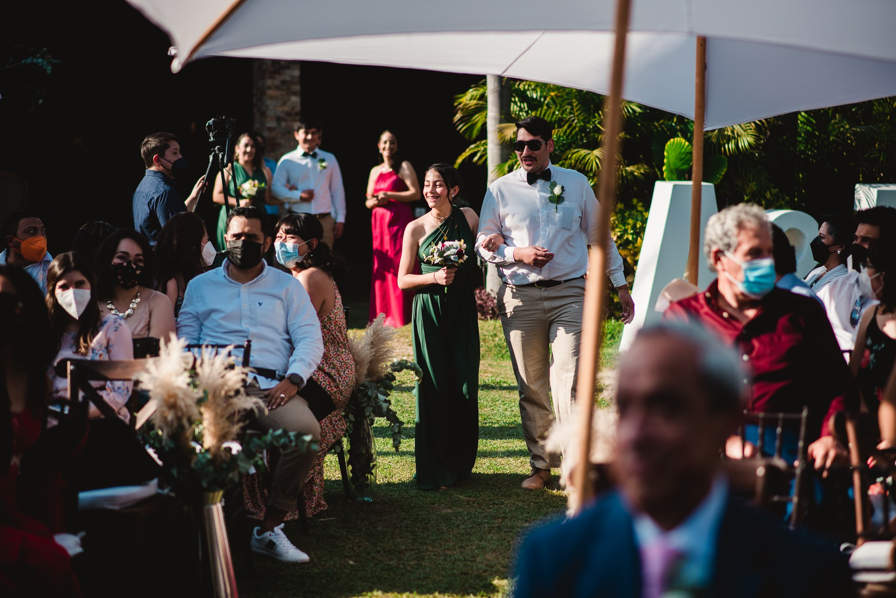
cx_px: 448
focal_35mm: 85
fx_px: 2116
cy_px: 299
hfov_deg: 23.9
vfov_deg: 16.1
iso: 80
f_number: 2.5
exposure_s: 1/3200
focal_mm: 85
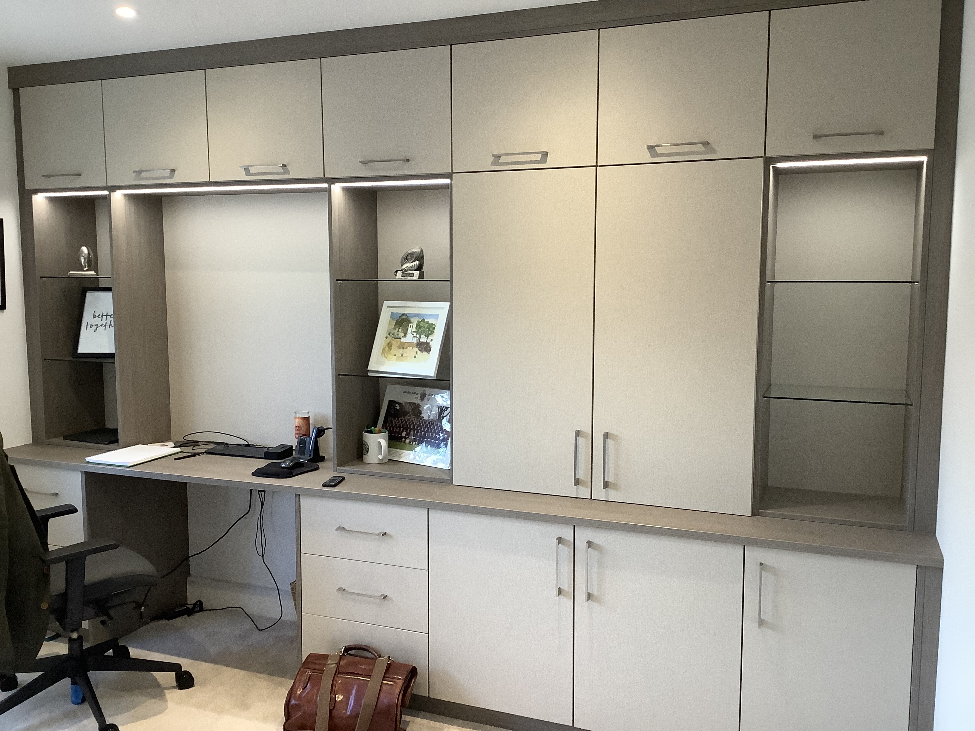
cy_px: 366
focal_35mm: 31
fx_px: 873
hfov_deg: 58.4
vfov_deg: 45.4
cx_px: 488
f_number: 2.4
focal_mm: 3.3
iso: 200
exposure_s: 1/60
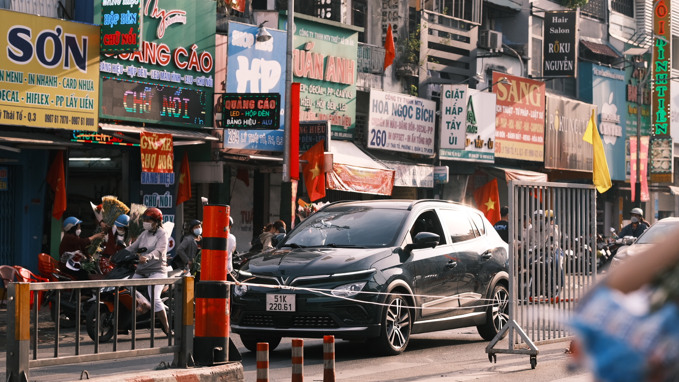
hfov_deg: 23.9
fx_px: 1602
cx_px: 341
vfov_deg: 13.6
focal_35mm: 89
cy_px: 186
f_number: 3.2
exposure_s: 1/1800
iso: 320
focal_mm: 56
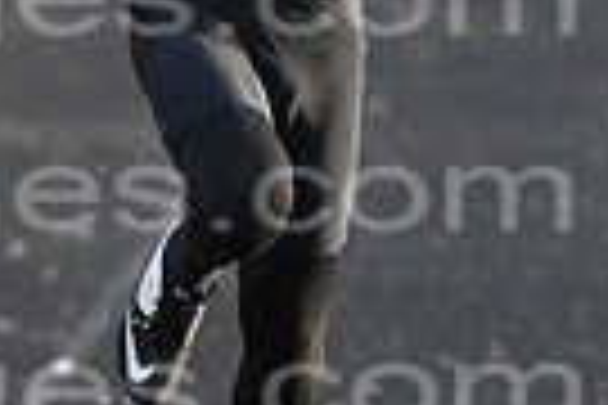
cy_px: 101
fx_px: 32661
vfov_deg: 0.7
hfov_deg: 1.1
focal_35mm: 1934
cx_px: -437
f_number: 4
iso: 2000
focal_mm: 300
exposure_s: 1/2000
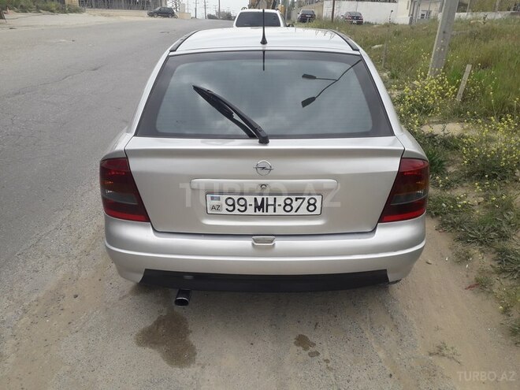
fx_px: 406
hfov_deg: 65.3
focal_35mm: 27
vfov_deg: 51.4
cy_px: 195
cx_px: 260
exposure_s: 1/948
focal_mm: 3.6
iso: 40
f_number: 1.9
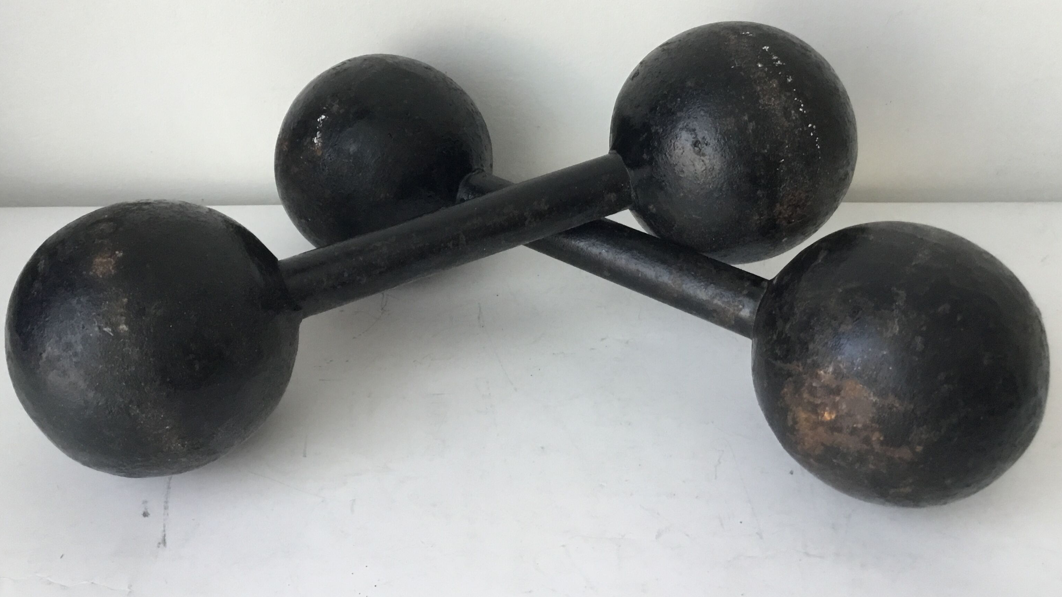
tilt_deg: -34.1
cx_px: 524
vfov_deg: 32.6
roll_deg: +0.7
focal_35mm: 36
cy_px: 208
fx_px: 1014
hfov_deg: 55.3
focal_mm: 3.3
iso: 125
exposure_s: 1/33
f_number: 2.4
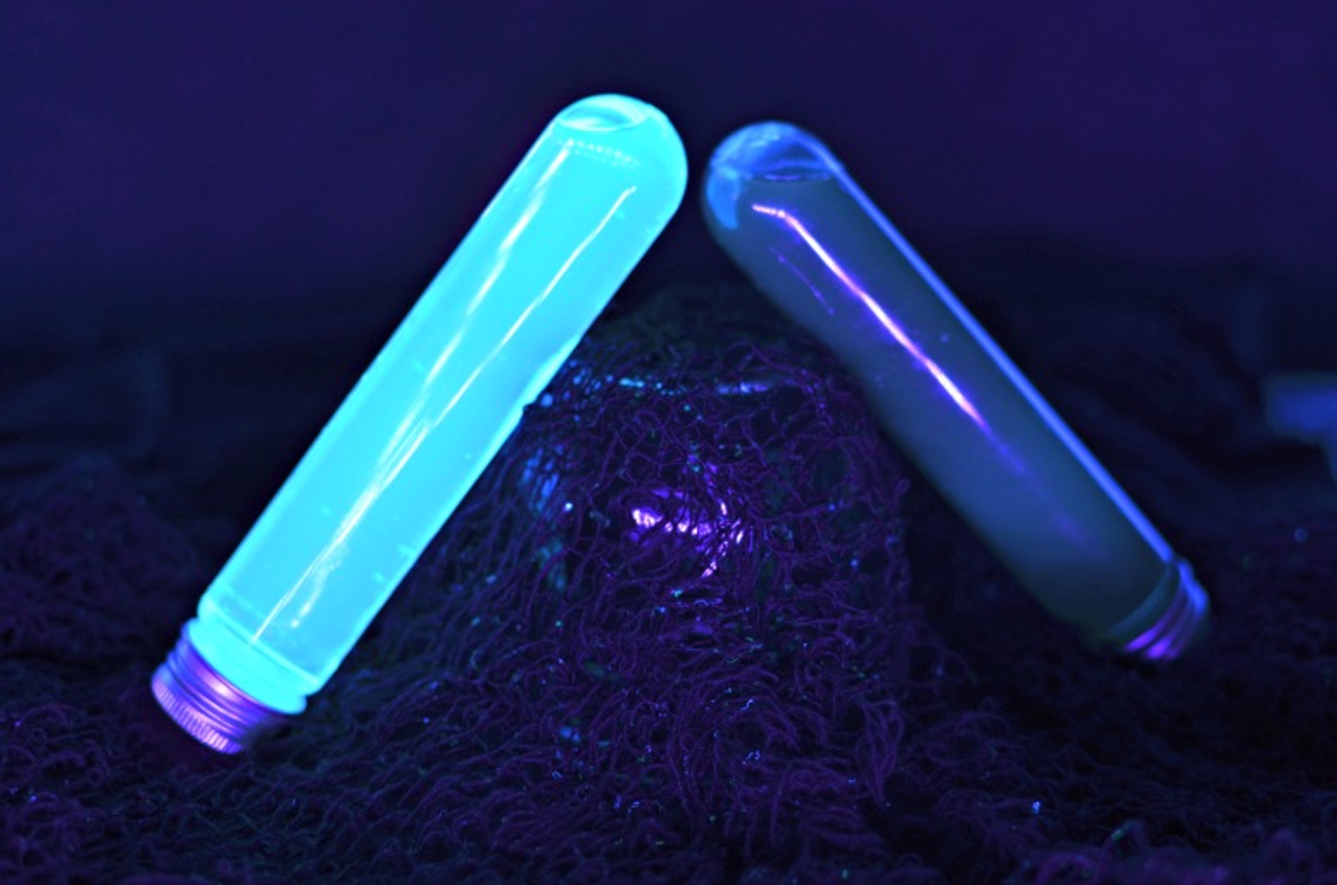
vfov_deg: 25.6
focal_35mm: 52
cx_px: 668
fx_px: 1945
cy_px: 442
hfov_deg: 37.9
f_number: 2.8
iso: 400
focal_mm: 35
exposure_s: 1/50
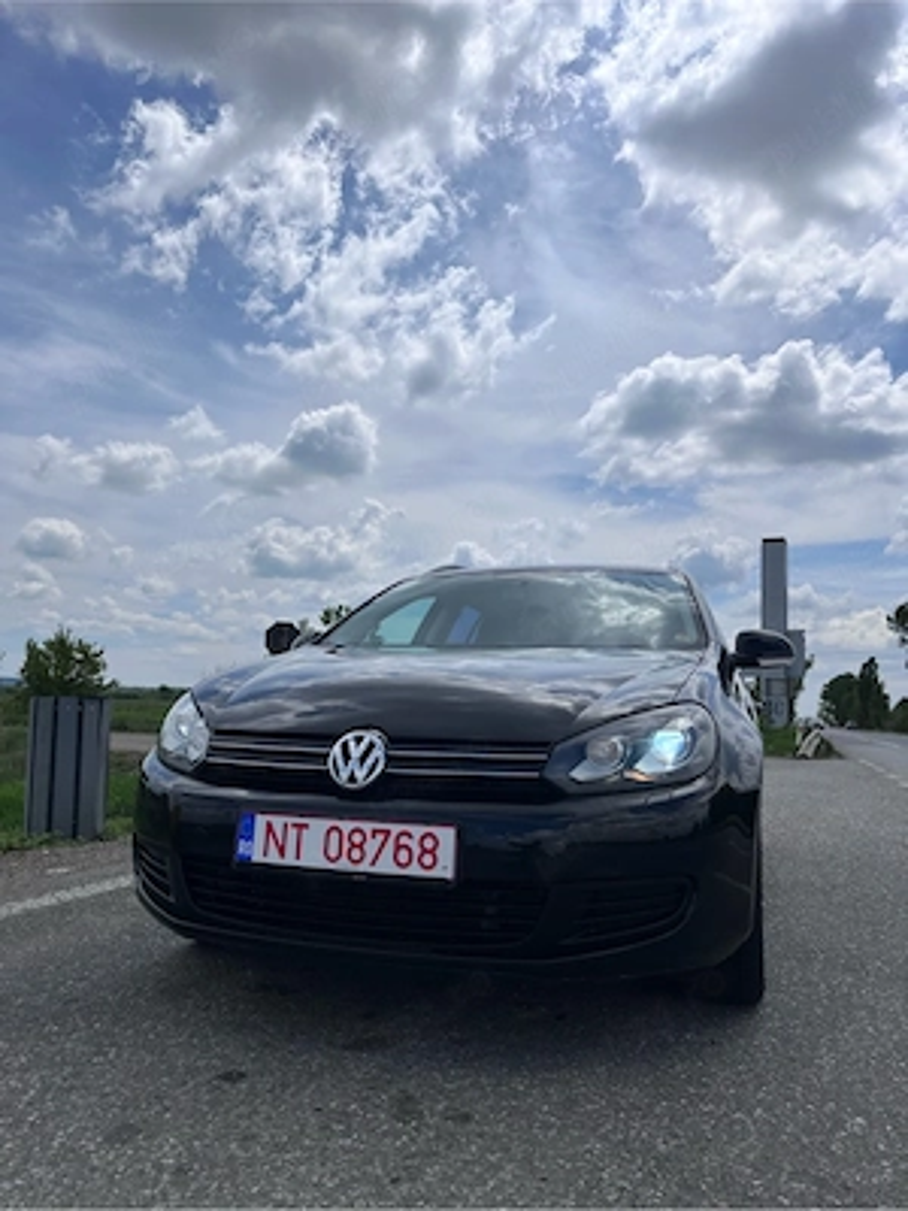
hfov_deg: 53.1
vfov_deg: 67.3
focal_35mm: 26
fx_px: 909
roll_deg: -2.5
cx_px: 454
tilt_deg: +6.4
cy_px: 606
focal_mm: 5.1
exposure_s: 1/10870
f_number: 1.6
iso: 50
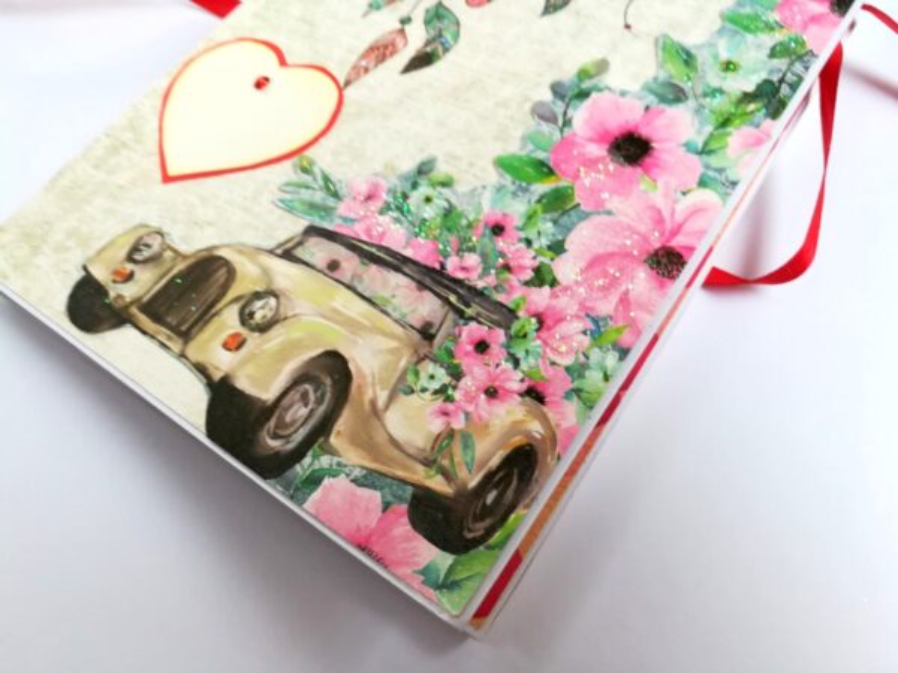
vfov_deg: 53.1
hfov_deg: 67.3
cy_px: 336
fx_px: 674
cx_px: 449
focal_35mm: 26
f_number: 2.2
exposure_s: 1/30
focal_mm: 3.83
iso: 80
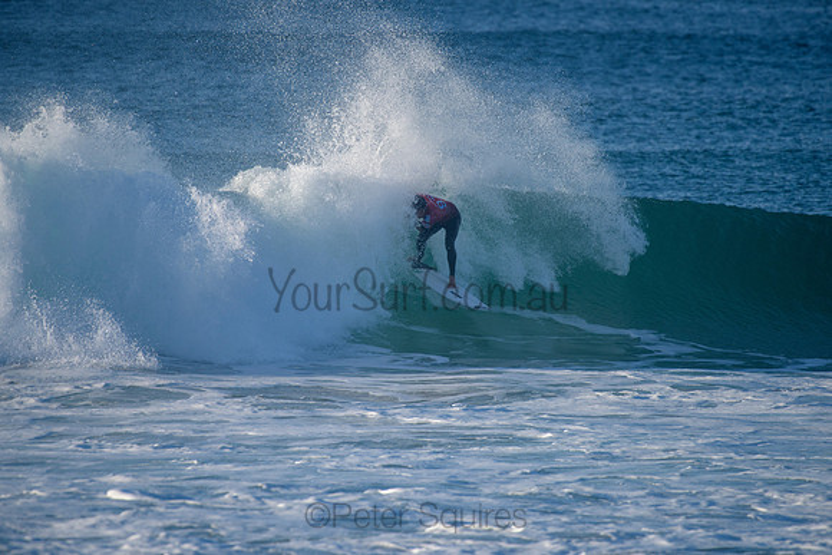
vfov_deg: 2.5
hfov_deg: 3.8
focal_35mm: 540
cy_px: 264
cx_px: 417
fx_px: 12475
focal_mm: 500
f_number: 5.6
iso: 360
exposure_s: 1/2000
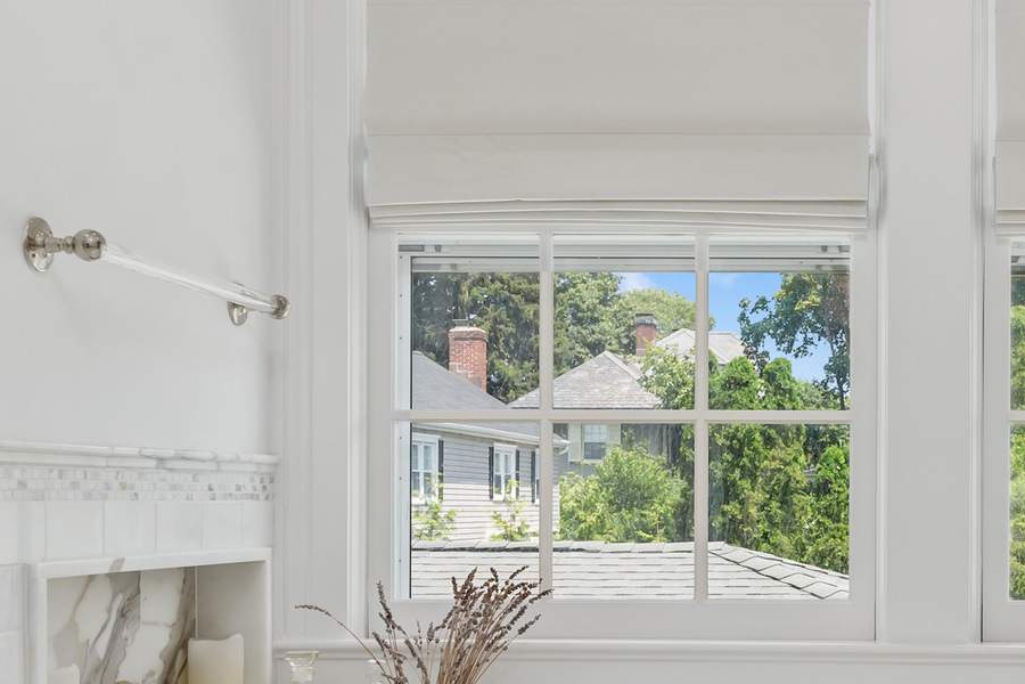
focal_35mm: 58
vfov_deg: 23.2
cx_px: 928
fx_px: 1651
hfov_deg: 32.7
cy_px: 502
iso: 320
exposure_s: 1/20
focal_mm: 17
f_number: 8
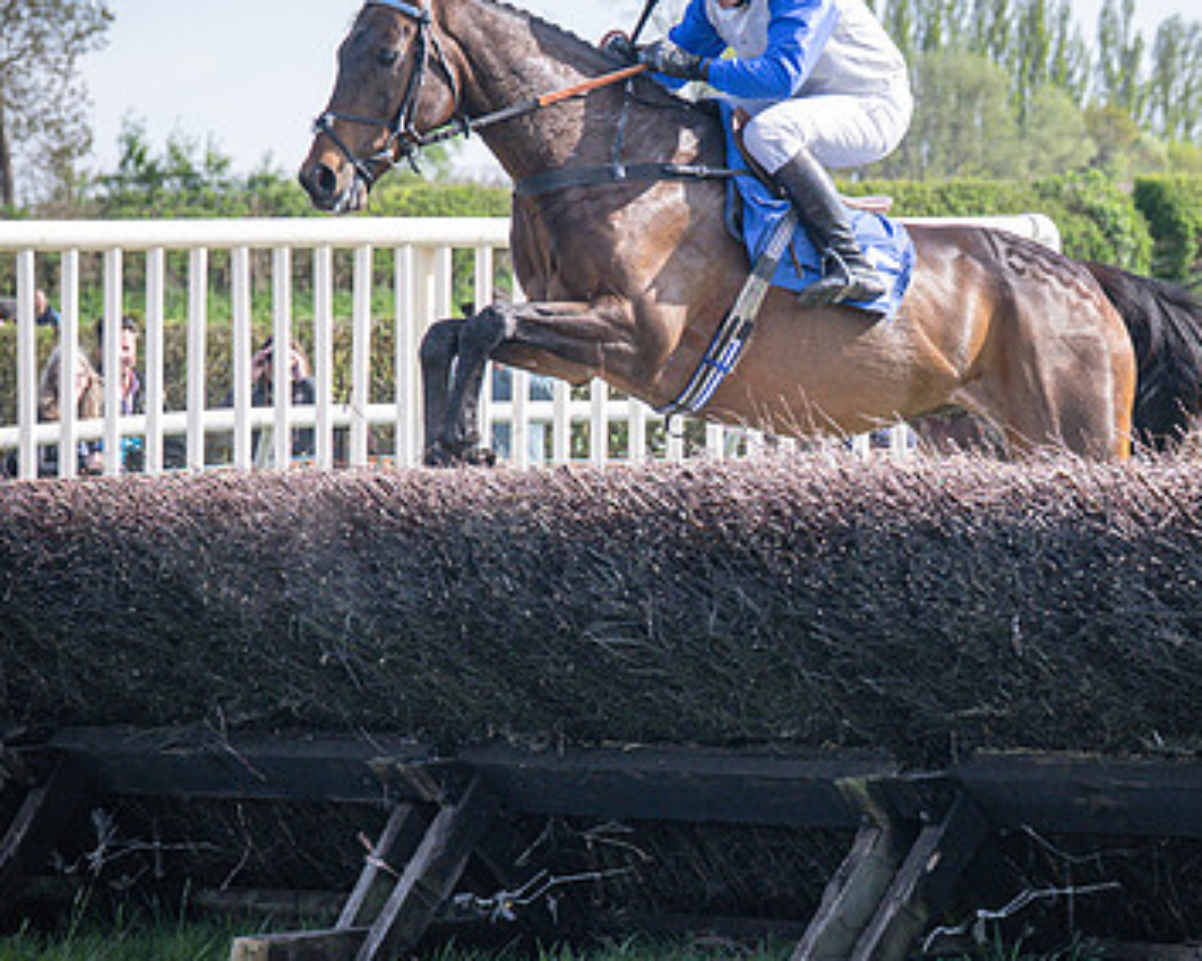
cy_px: 476
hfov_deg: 8.1
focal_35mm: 239
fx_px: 8500
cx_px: 584
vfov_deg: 6.5
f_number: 4
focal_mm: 78
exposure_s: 1/1600
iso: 400
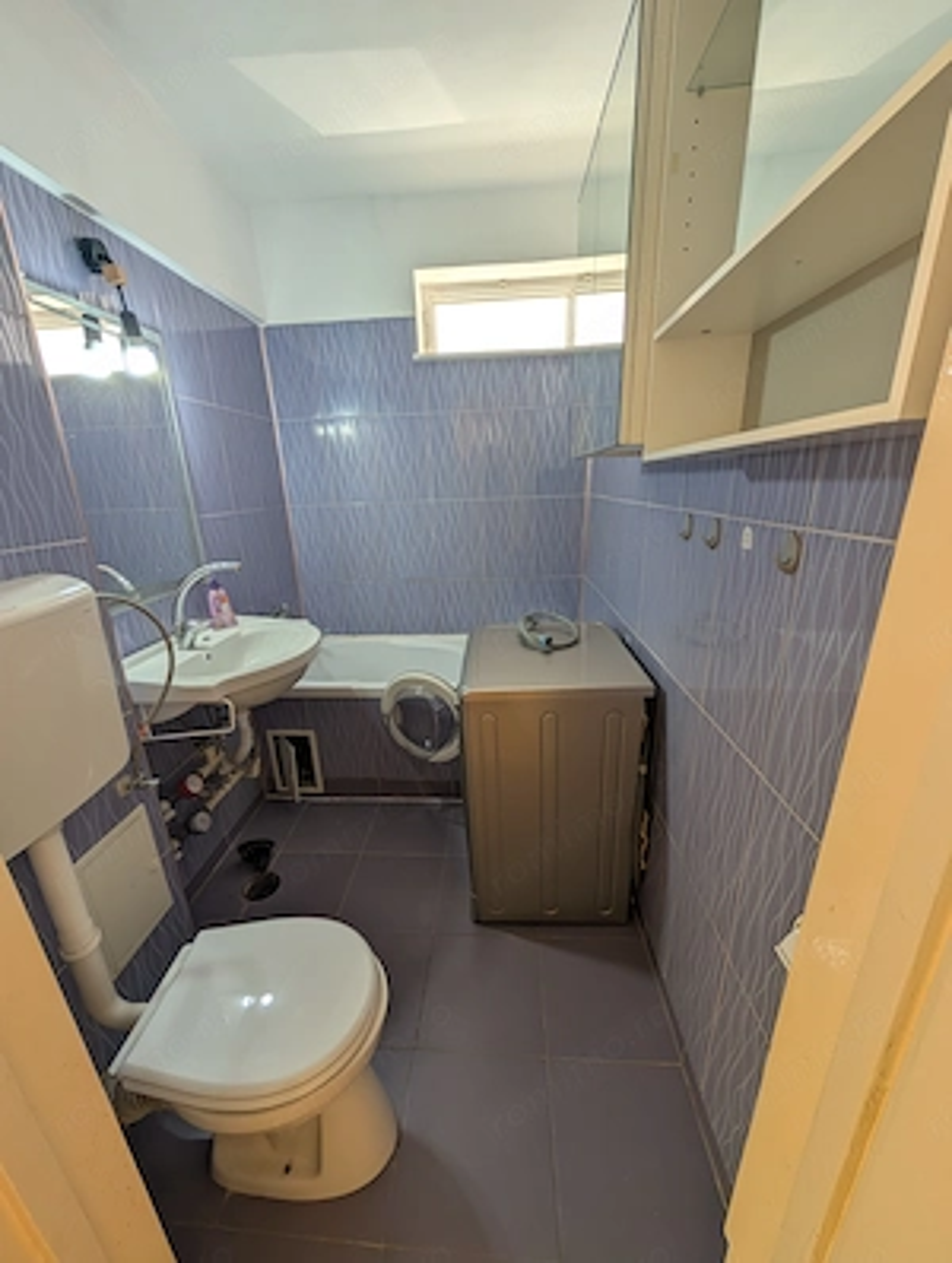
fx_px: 439
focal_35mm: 12
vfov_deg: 110.4
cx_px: 476
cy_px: 632
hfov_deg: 94.7
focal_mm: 2.02
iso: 59
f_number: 1.7
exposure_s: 1/100
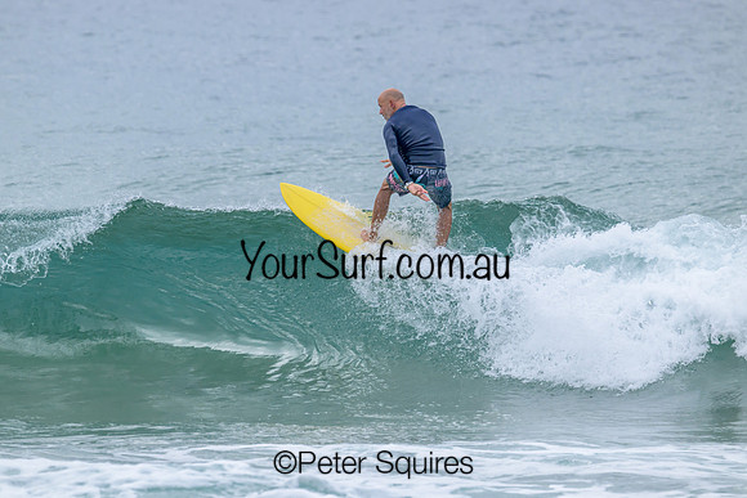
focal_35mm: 532
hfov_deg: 3.9
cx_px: 374
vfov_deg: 2.6
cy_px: 249
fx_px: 11051
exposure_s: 1/2000
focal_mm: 520
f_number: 10
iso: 800
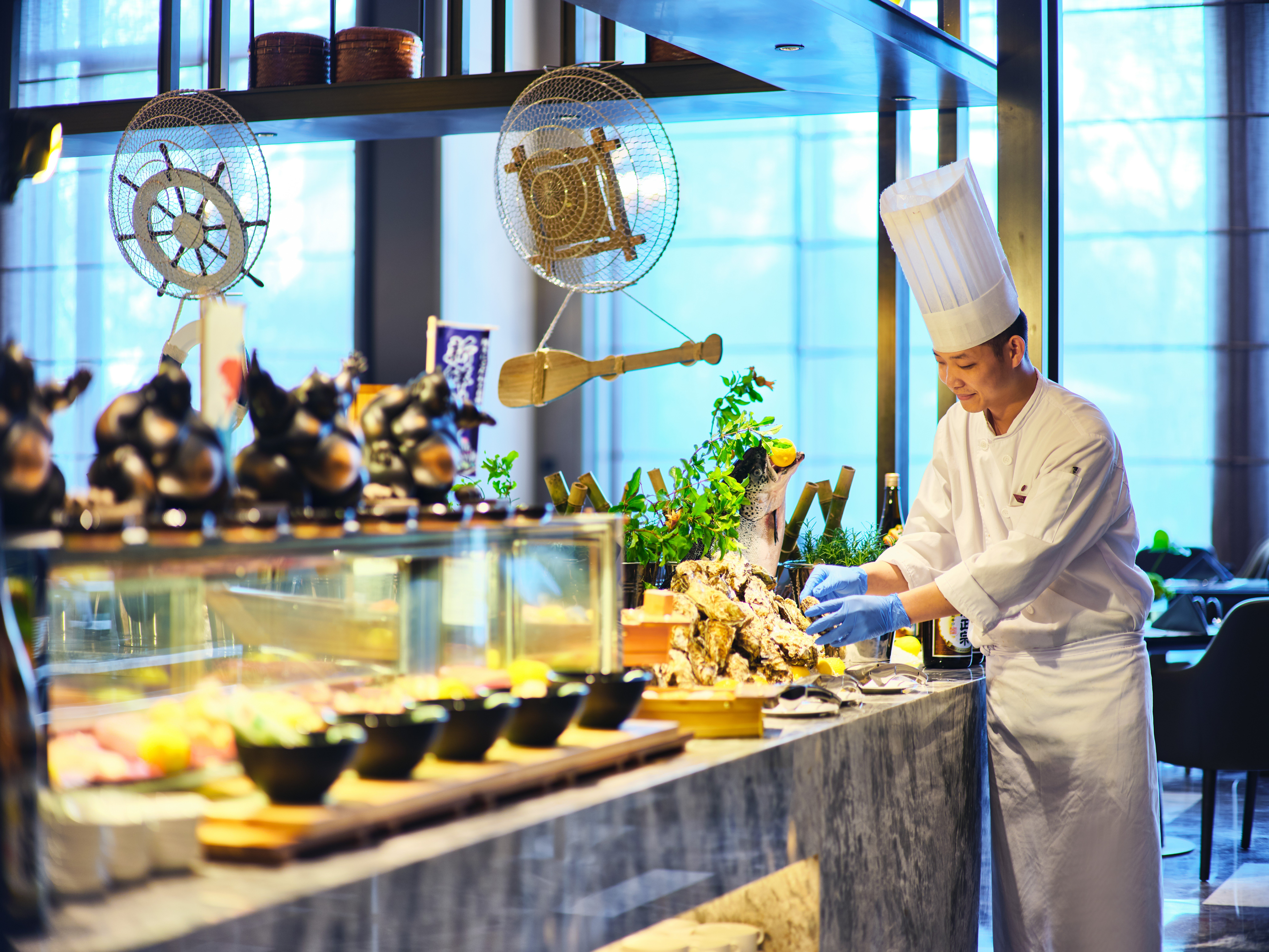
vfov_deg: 21.9
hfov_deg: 29.0
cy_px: 476
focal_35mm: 67
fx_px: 2456
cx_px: 634
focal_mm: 85
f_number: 1.8
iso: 200
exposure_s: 1/20
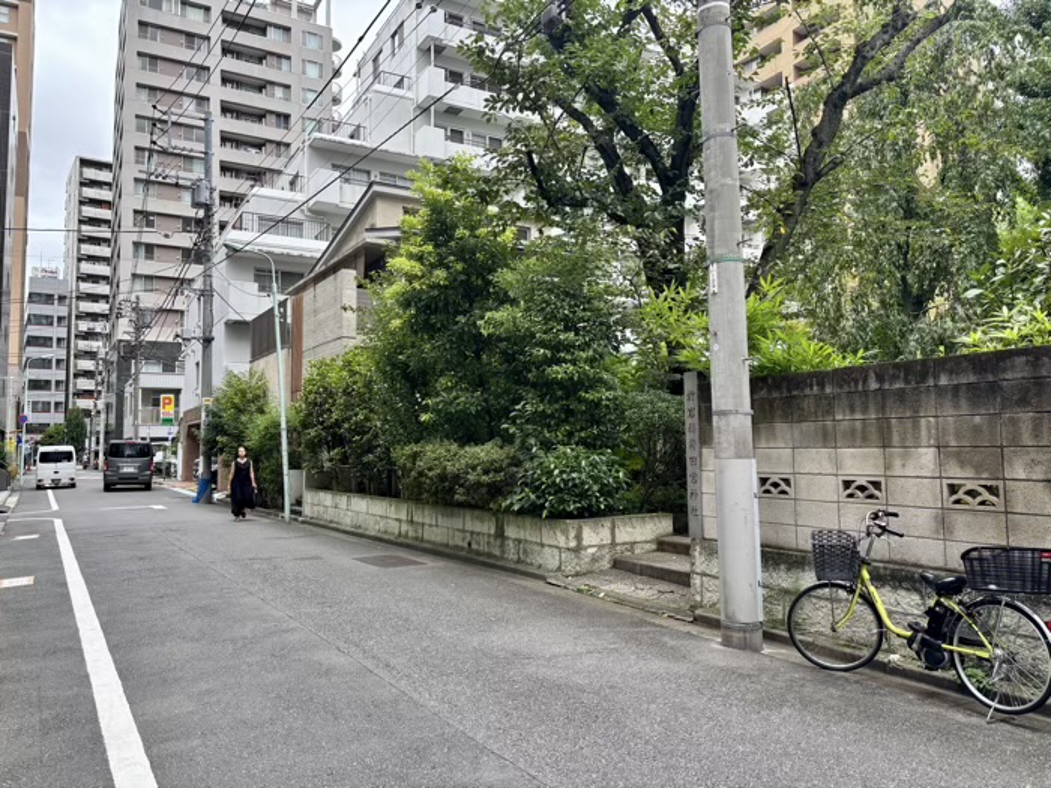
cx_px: 526
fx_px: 789
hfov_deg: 67.3
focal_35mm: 26
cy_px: 394
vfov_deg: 53.1
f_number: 1.6
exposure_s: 1/425
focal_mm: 5.96
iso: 50
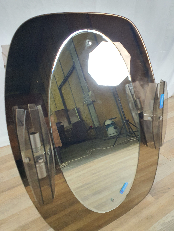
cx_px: 87
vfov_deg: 67.3
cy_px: 116
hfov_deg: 53.1
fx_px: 174
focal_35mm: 26
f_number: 2.4
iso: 320
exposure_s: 1/100
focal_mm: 4.3
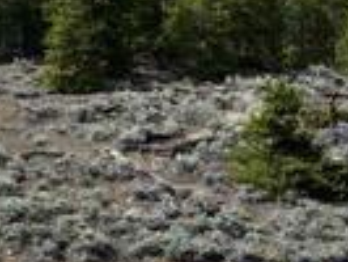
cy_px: 173
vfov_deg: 8.0
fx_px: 1862
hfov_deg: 10.5
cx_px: 406
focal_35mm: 185
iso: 200
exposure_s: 1/3200
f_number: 1.7
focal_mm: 6.72
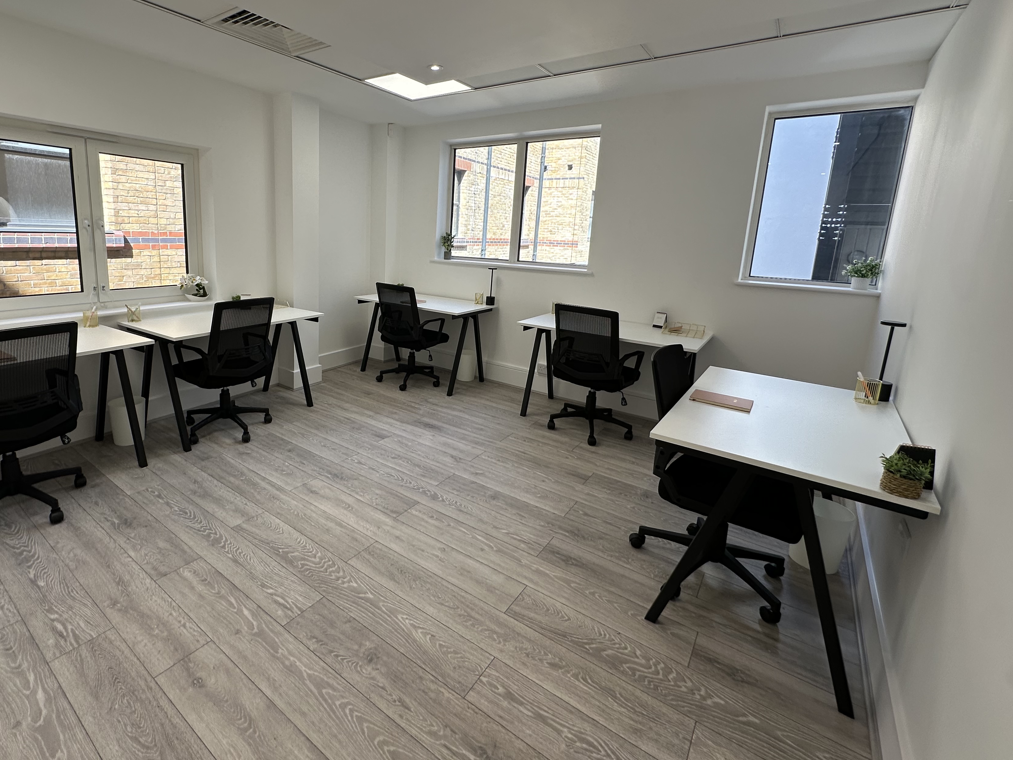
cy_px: 324
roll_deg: -1.3
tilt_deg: -10.7
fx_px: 497
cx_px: 408
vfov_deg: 74.3
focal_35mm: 17
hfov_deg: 89.9
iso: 40
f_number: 2.2
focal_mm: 2.22
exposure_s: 1/128
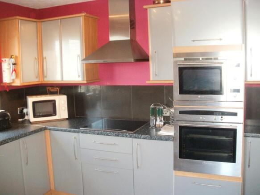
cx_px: 130
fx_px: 270
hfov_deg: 51.4
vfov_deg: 39.6
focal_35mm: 36
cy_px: 98
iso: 320
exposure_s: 1/30
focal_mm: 6.3
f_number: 3.5
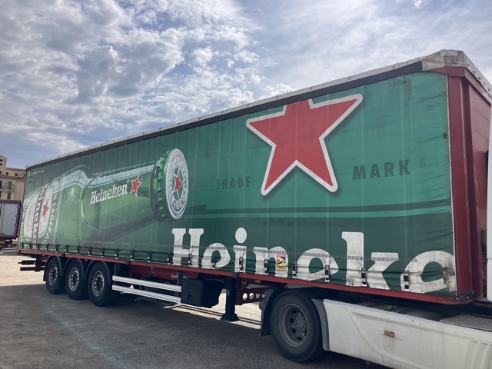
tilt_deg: +5.1
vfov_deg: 49.7
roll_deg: -2.7
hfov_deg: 63.4
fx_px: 398
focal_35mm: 28
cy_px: 184
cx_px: 246
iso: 32
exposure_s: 1/4425
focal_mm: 3.99
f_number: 1.8
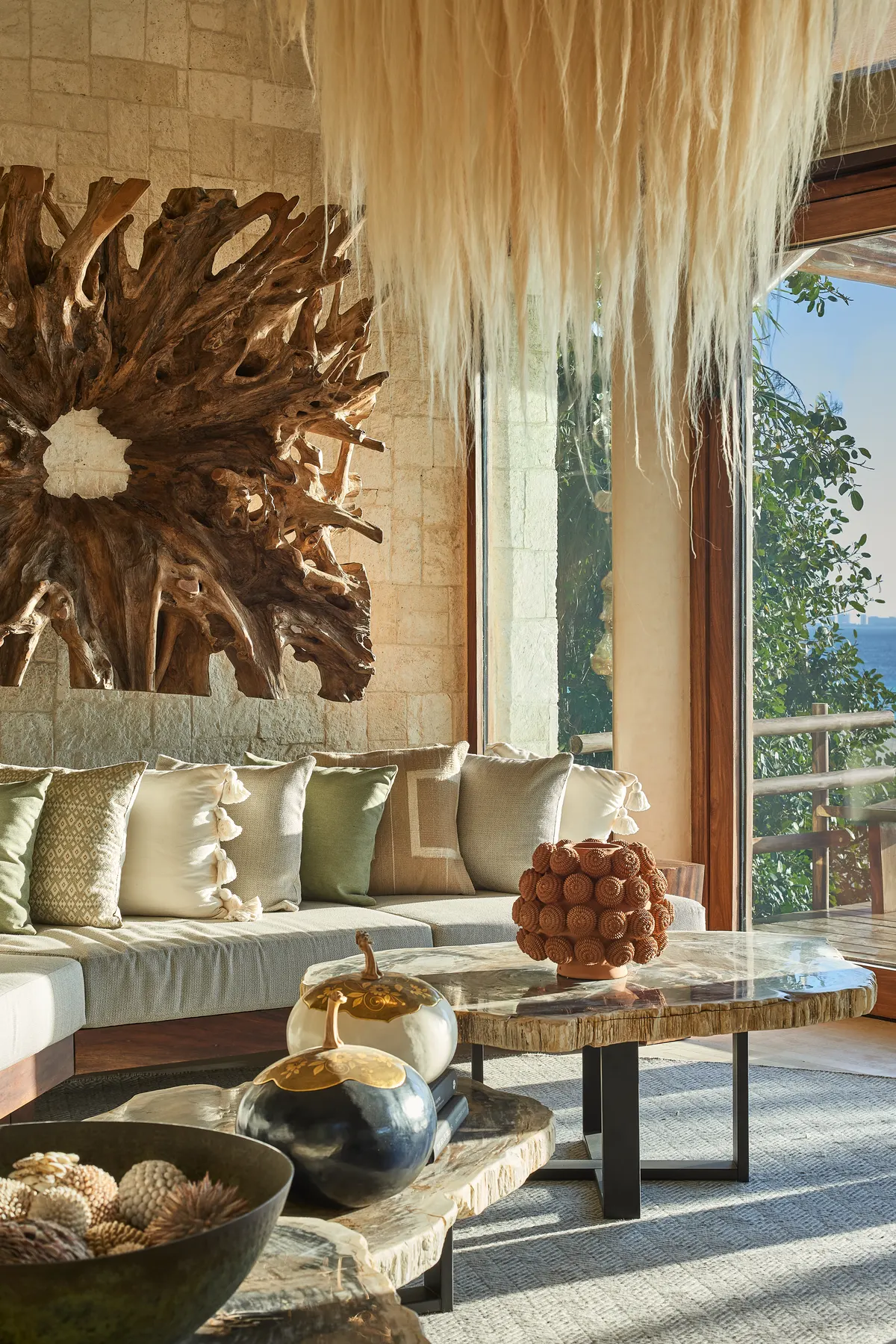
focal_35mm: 50
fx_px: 1867
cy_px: 672
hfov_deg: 27.0
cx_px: 448
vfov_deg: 39.6
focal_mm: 50
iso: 200
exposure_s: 1/50
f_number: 8
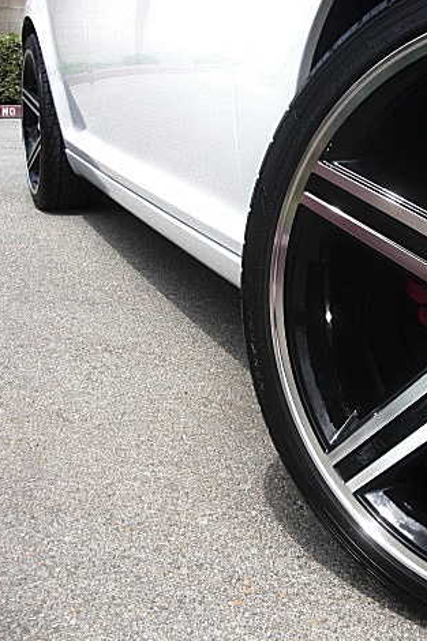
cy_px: 325
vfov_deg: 38.9
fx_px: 908
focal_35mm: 51
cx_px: 396
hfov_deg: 25.5
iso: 50
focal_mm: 6.3
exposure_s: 1/320
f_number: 2.8
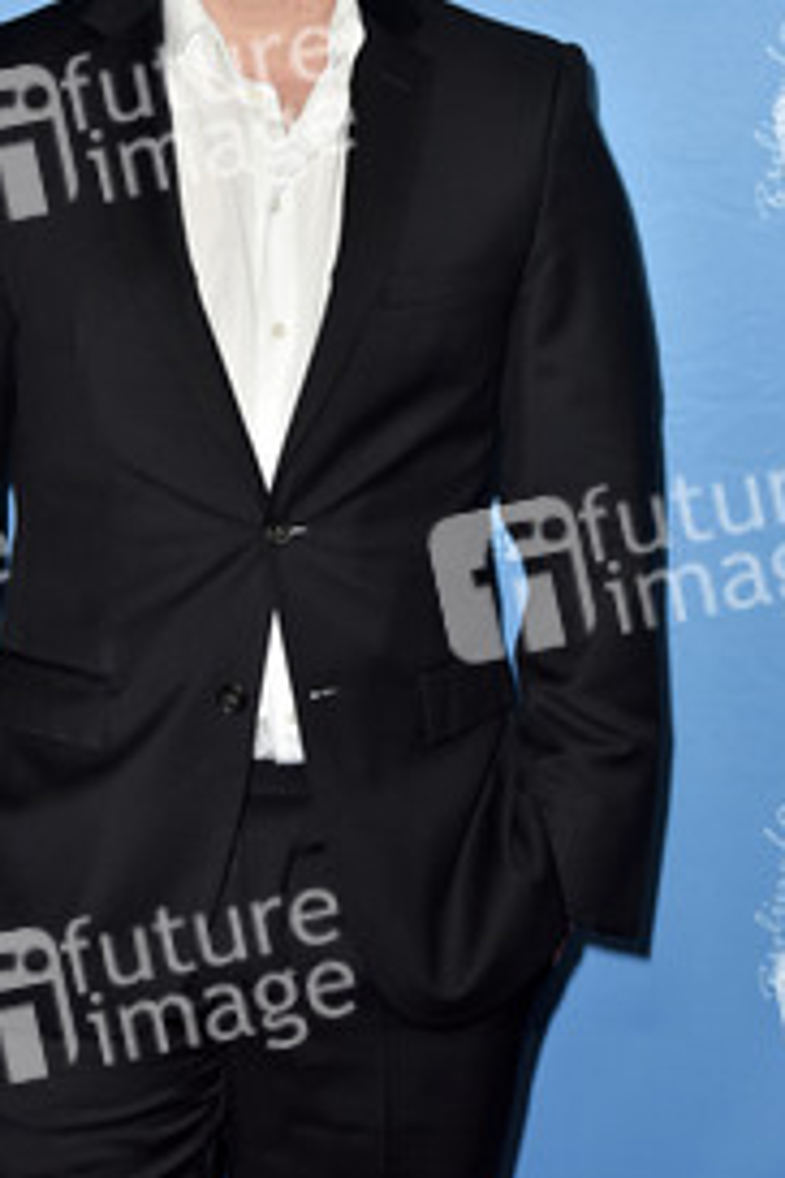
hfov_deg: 11.4
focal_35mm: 120
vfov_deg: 17.0
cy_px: 345
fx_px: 3925
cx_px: 259
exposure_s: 1/125
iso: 640
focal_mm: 82
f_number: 5.6
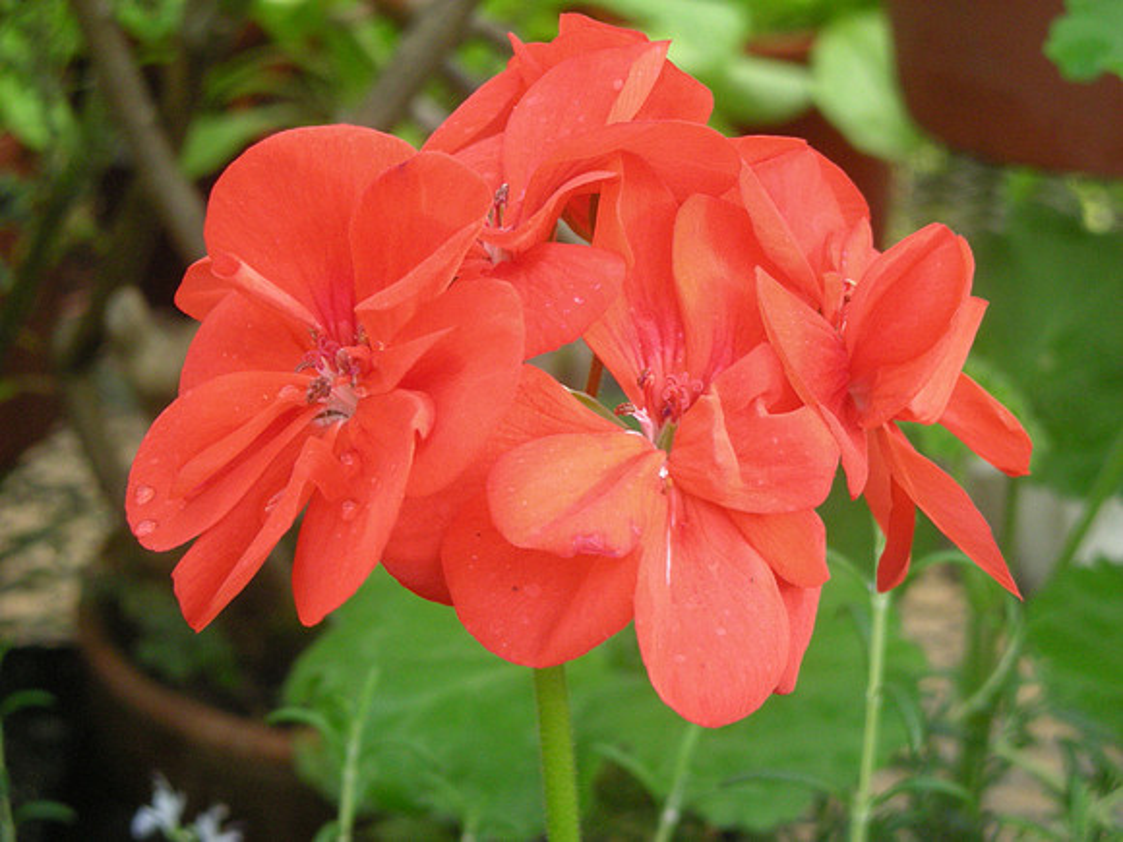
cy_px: 421
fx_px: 3406
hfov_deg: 18.7
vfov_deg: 14.1
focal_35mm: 105
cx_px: 562
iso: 217
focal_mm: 17.1
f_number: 4.7
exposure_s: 1/60.7
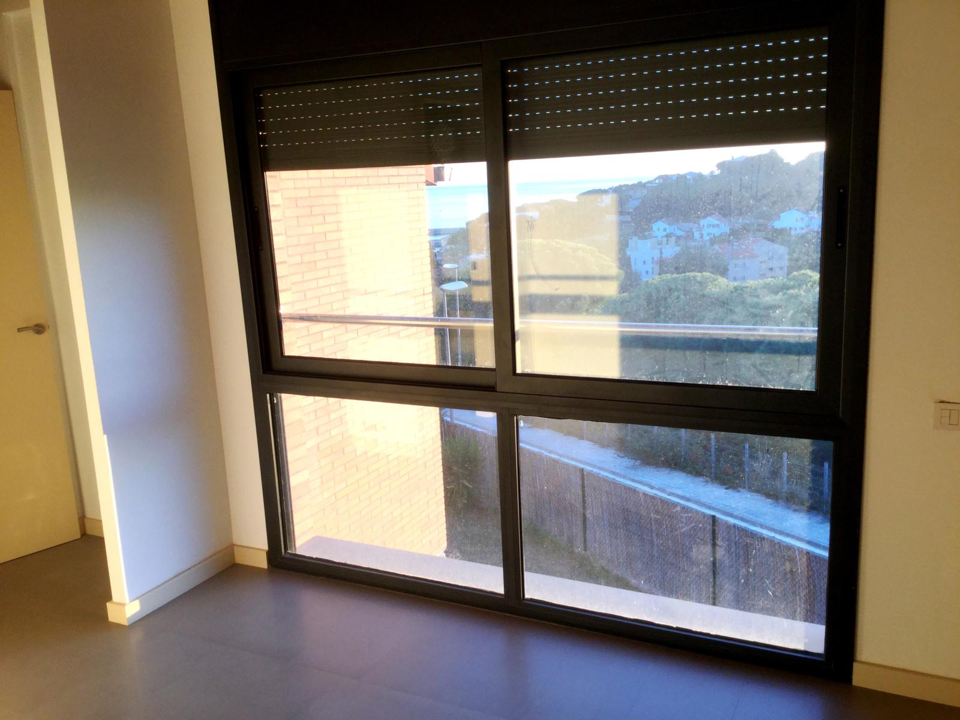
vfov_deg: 45.4
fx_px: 860
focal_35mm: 31
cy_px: 360
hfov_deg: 58.4
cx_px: 480
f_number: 2.4
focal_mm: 3.3
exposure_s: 1/100
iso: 25
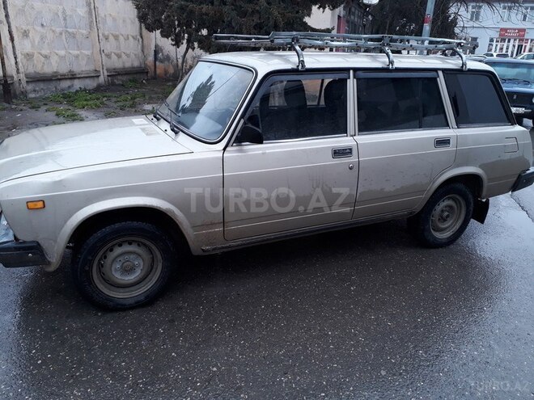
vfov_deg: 51.4
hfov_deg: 65.3
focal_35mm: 27
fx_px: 417
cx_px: 267
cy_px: 200
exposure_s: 1/171
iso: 40
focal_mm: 3.6
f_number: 1.9
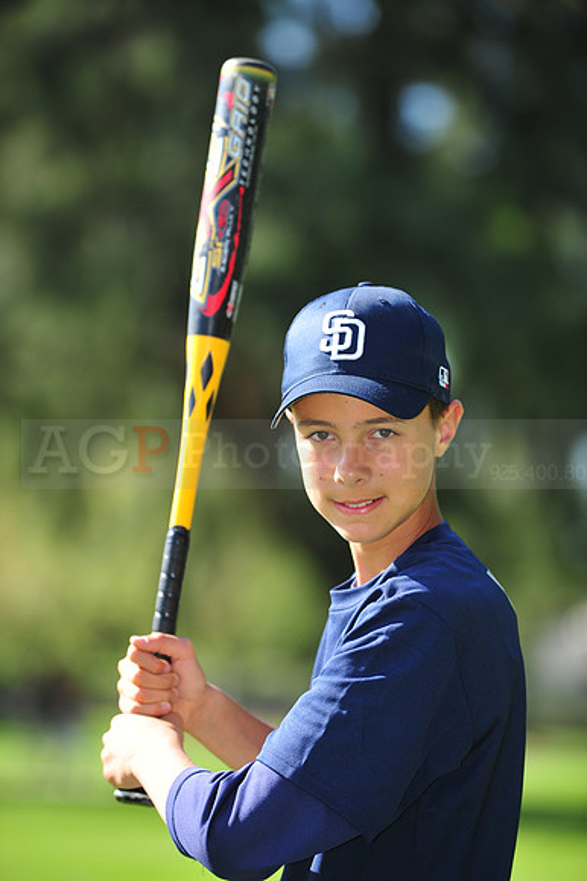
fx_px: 4897
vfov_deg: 10.3
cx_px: 294
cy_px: 440
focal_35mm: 200
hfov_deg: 6.9
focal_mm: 200
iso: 200
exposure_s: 1/640
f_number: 4.5
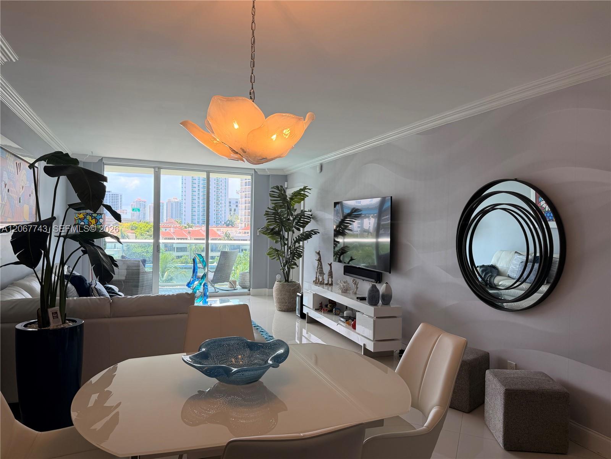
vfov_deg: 56.8
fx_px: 424
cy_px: 230
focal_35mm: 24
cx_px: 306
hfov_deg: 71.6
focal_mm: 6.76
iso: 80
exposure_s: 1/313
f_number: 1.78
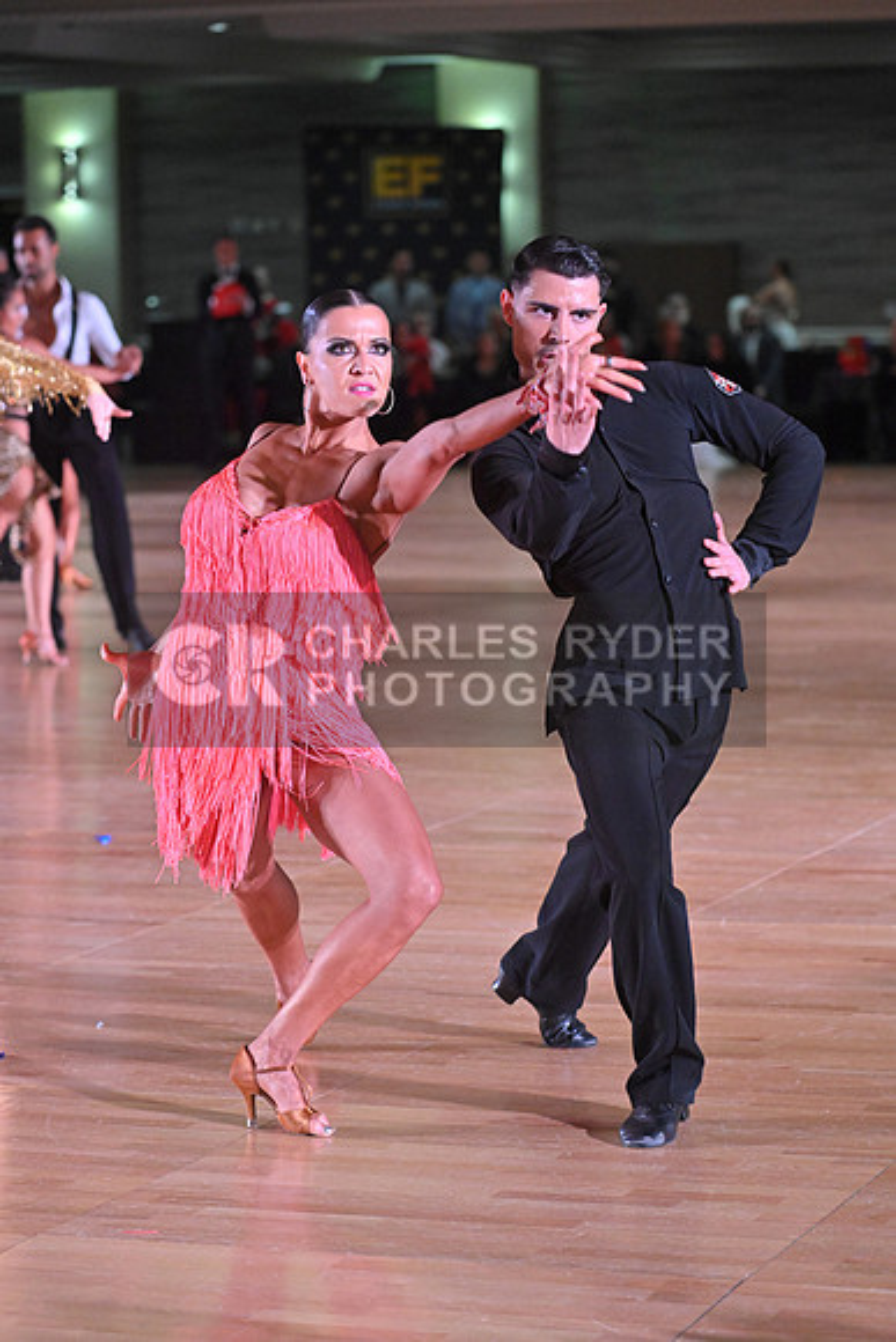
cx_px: 448
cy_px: 671
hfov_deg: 12.5
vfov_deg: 18.6
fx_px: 4104
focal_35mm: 110
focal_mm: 110
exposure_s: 1/400
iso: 5000
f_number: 4
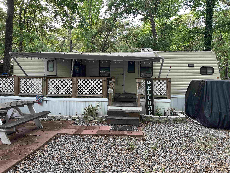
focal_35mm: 24
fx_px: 159
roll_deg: -0.6
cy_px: 86
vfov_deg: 56.8
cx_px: 115
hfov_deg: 71.6
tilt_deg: -0.5
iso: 64
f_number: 1.78
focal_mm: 6.86
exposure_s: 1/161
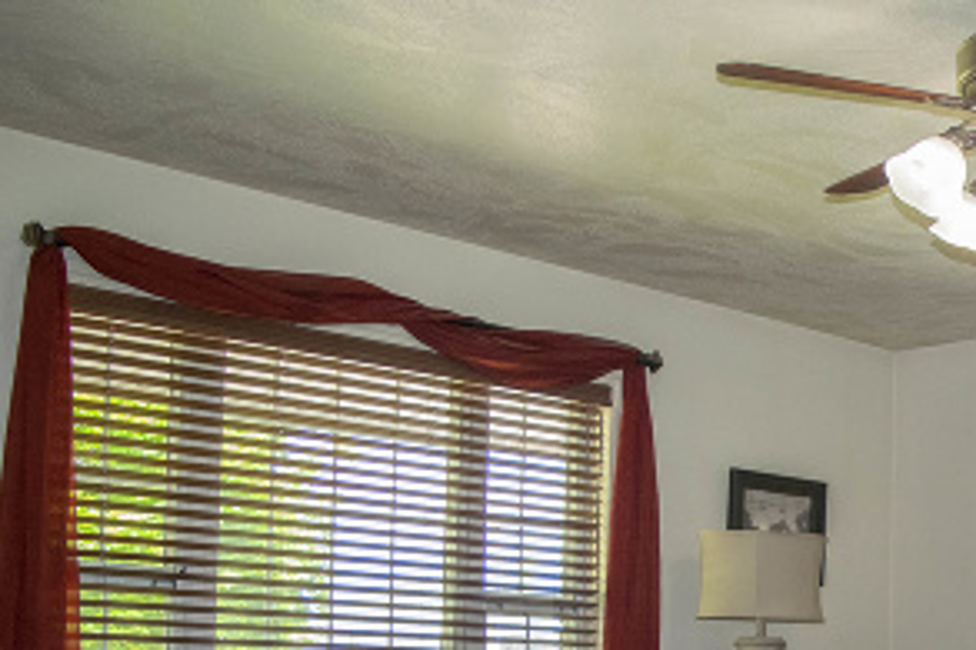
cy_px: 658
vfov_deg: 22.1
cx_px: 1036
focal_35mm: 59
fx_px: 1599
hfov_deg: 30.8
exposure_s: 1/80
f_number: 4.5
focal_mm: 18
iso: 800
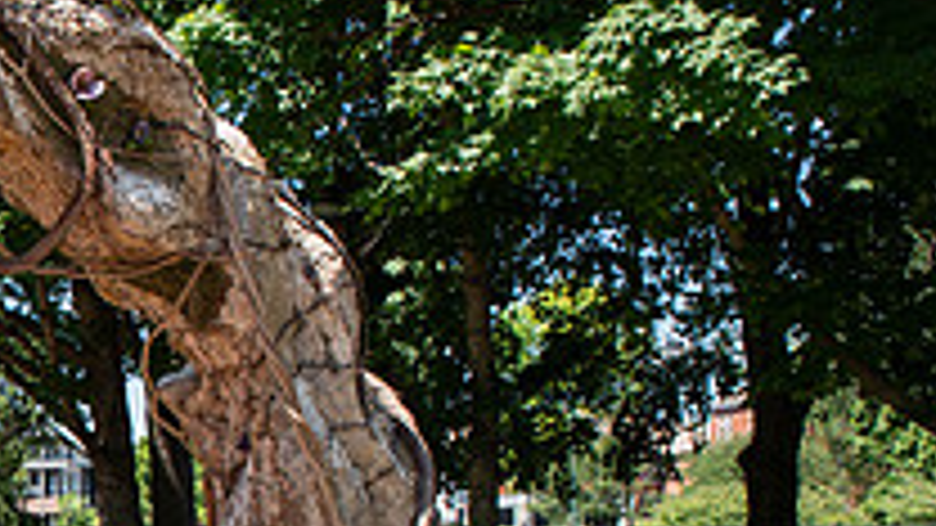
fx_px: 1737
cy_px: 652
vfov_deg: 16.4
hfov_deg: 25.2
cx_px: -342
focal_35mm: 70
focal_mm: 24
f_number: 8
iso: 160
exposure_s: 1/200
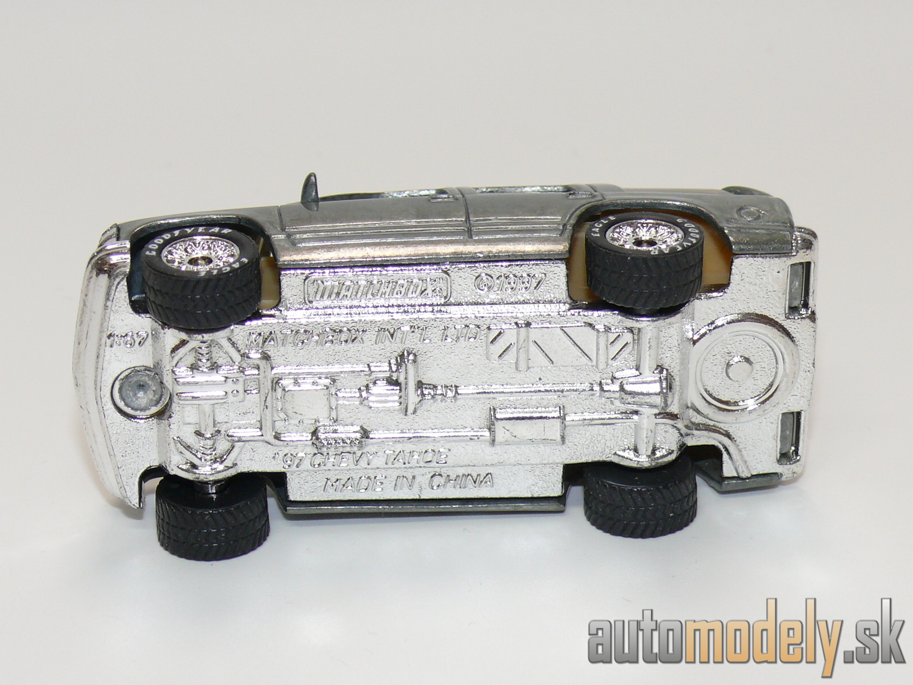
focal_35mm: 110
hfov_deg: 17.9
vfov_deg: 13.5
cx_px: 456
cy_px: 342
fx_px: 2901
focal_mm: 14
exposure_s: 1/30
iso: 100
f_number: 4
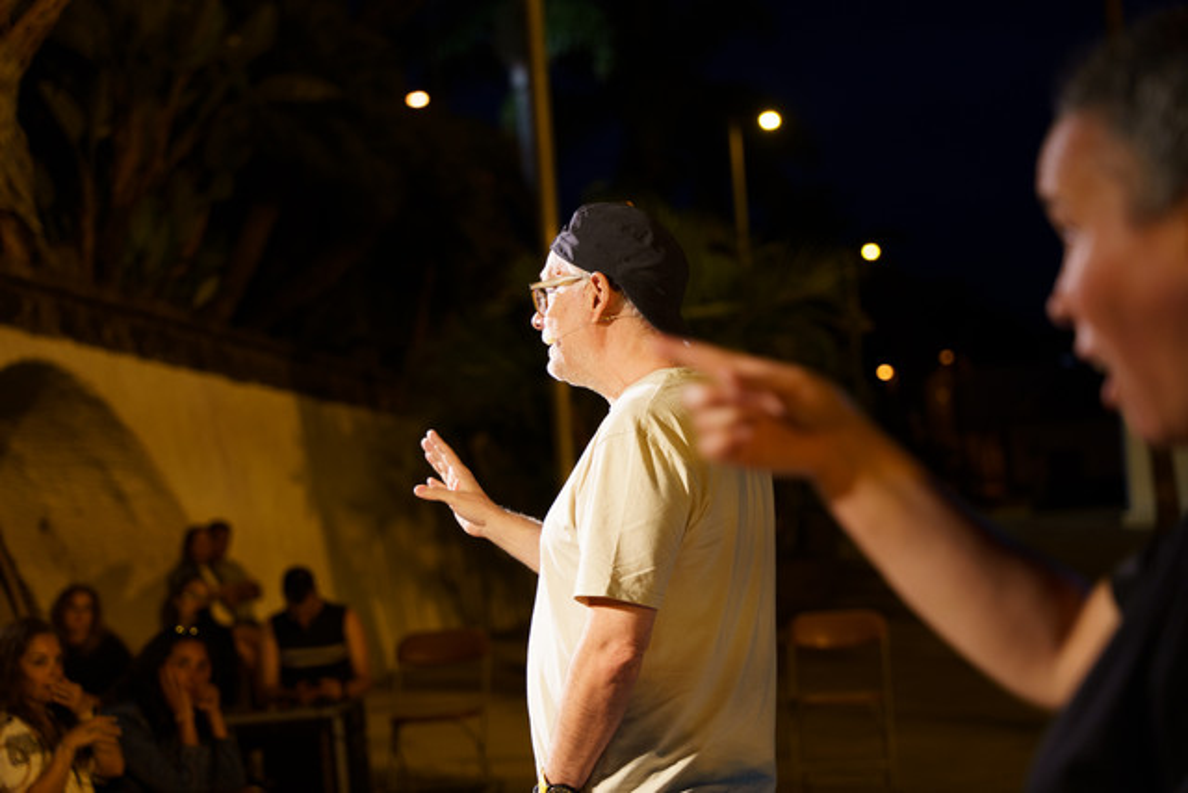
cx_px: 594
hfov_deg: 28.8
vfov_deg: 19.5
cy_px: 396
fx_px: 2310
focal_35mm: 70
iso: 800
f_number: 2.8
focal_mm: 70
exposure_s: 1/80
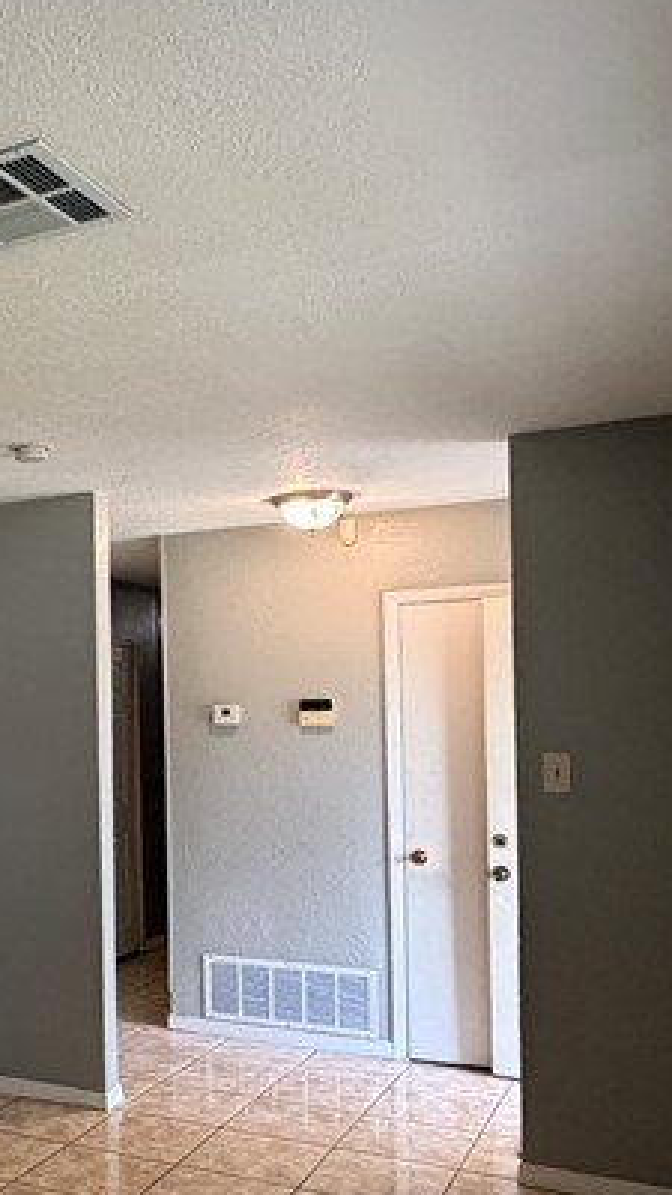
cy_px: 726
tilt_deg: -0.4
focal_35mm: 39
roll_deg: +0.9
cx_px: -60
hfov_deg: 27.9
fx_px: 1235
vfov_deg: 51.2
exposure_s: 1/121
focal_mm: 2.22
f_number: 2.2
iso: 320
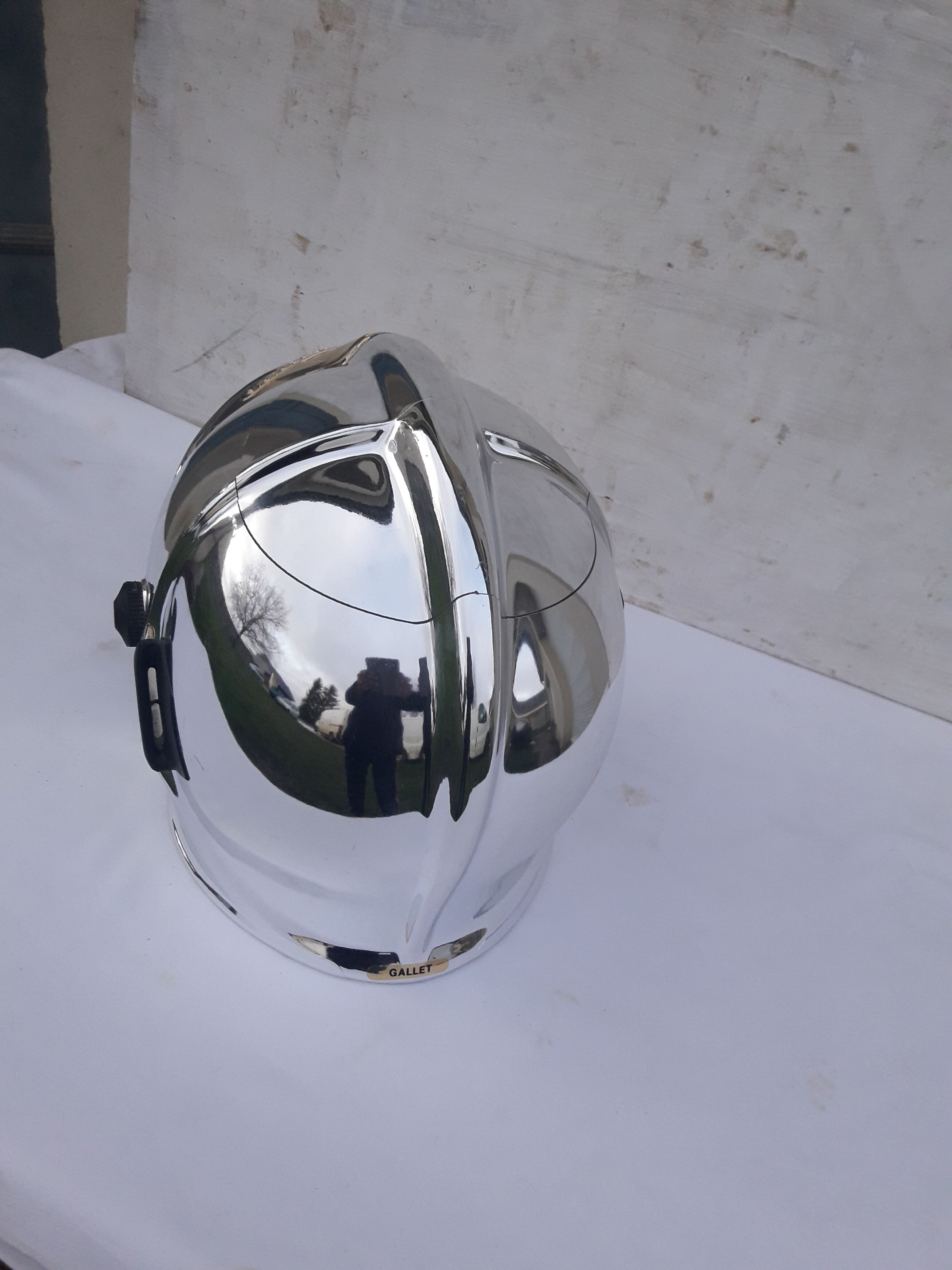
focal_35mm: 28
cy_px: 635
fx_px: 1027
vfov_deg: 63.4
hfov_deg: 49.7
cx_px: 476
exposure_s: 1/33
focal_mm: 3.7
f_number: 1.9
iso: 100
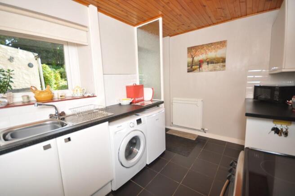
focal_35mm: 15
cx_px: 148
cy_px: 98
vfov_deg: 77.2
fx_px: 123
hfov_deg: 100.4
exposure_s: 1/60
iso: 200
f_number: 4
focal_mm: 10
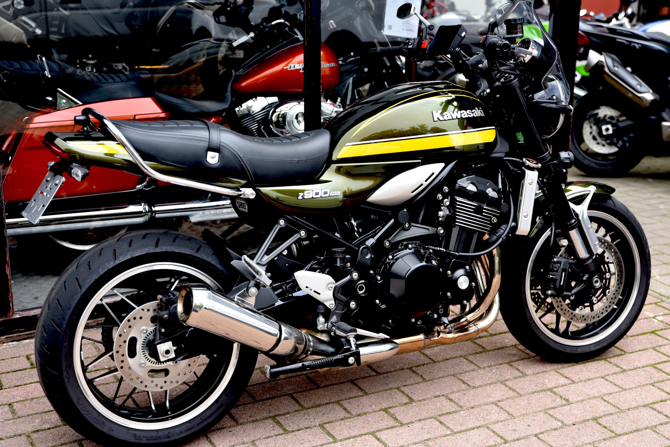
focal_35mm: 55
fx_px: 1024
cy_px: 224
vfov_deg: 24.6
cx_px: 335
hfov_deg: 36.2
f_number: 3.5
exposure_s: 1/60
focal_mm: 55
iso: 200
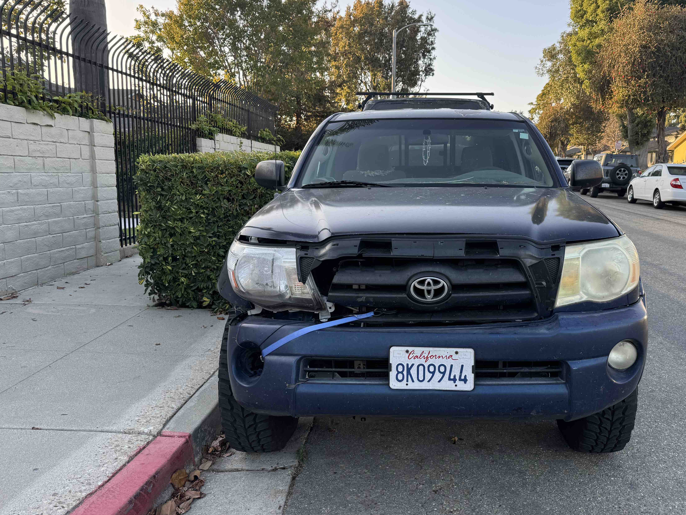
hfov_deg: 57.8
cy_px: 270
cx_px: 416
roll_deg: -1.4
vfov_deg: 45.4
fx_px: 614
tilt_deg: -8.5
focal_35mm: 31
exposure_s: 1/299
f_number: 1.78
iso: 80
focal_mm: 6.76
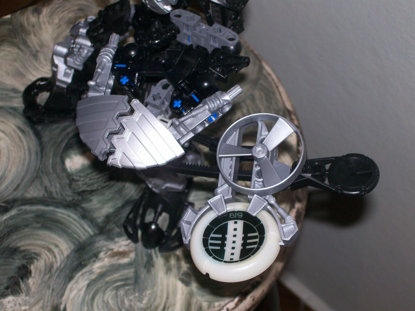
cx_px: 208
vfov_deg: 17.0
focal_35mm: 87
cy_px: 156
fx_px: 1043
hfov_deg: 22.5
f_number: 4.3
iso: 80
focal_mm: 14.3
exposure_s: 1/109
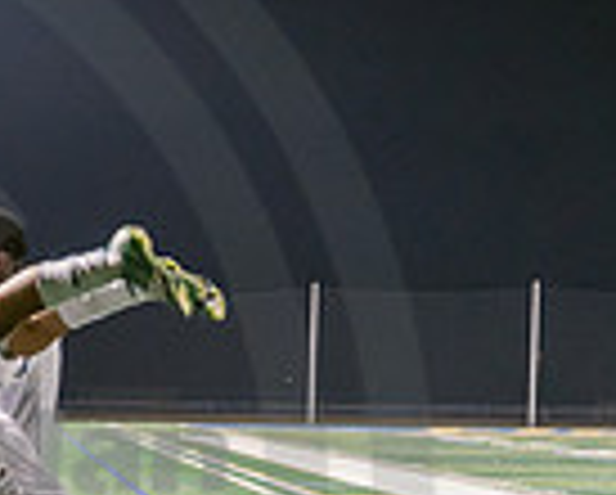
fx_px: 2611
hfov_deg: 12.6
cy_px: 502
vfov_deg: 10.7
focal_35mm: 143
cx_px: -364
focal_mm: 36
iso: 2500
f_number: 4
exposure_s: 1/80
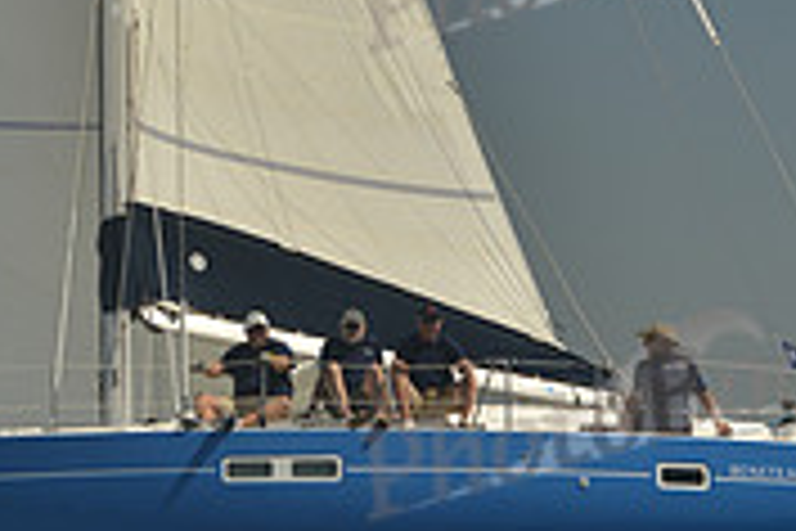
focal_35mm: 229
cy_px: 232
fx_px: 5063
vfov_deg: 6.0
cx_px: 130
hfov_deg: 9.0
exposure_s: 1/1000
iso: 280
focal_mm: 70
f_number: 8
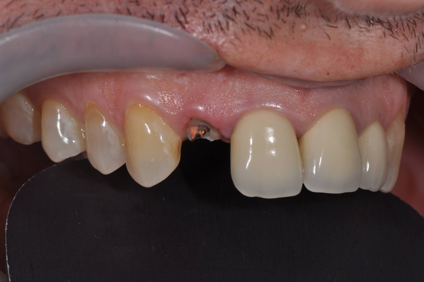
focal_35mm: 158
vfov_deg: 8.7
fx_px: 1853
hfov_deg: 13.1
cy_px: 141
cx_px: 212
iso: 200
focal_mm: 105
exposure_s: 1/60
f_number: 22
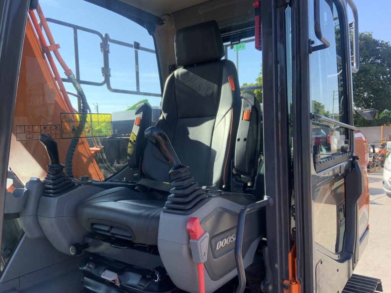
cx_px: 196
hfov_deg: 61.7
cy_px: 146
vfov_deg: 48.2
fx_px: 328
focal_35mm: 29
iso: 16
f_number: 1.8
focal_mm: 3
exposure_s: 1/412
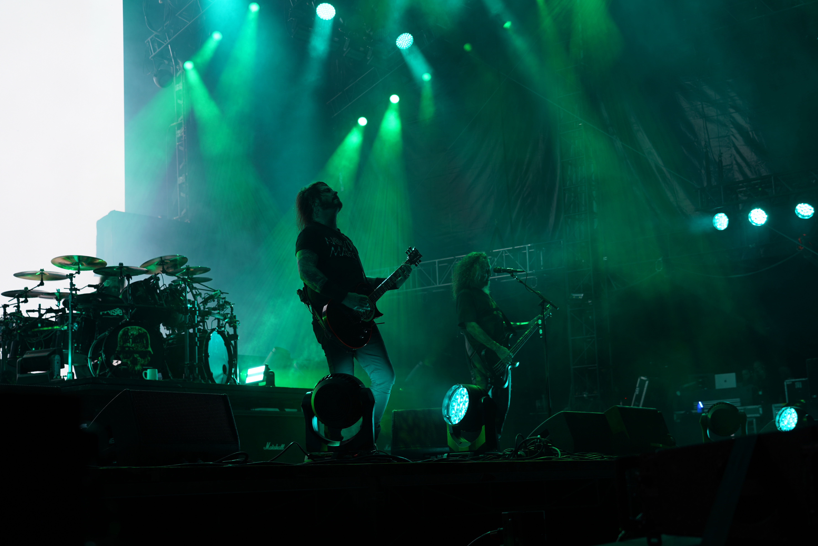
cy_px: 272
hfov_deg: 38.9
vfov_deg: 26.5
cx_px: 407
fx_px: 1159
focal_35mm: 51
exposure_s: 1/60
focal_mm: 50
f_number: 4
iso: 125
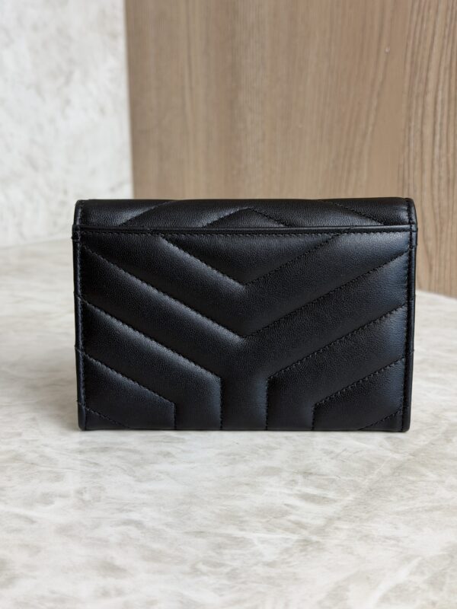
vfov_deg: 39.7
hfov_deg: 30.3
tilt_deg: -16.9
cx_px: 228
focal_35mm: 48
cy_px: 304
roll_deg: +0.1
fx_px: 845
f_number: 1.78
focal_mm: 6.76
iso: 80
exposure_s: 1/120
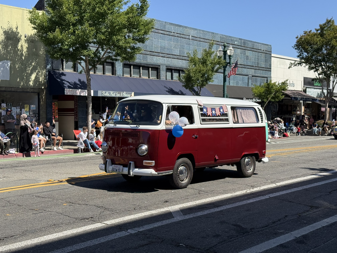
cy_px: 126
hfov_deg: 39.7
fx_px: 467
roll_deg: -0.2
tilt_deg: -1.6
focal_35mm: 48
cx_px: 168
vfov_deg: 30.3
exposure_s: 1/3378
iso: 64
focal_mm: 6.76
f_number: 1.78
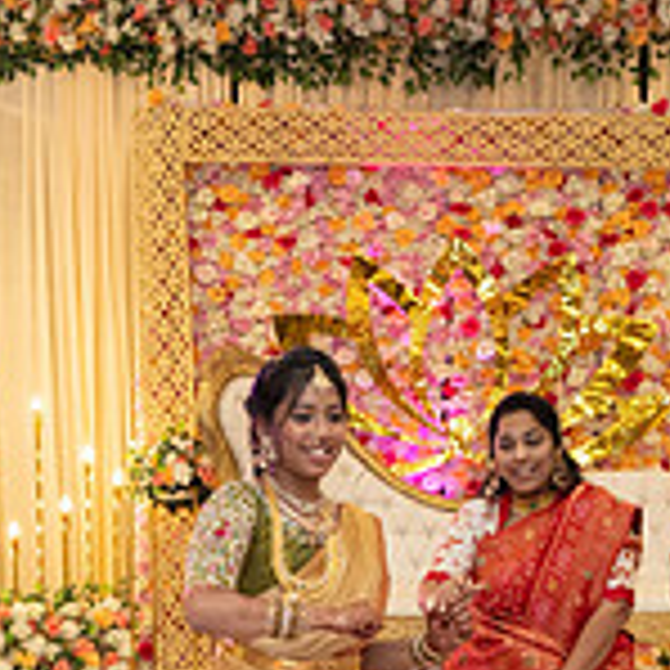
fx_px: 2387
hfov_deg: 16.0
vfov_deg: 15.5
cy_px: 776
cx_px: 319
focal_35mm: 109
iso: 1250
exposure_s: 1/160
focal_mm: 32
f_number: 4
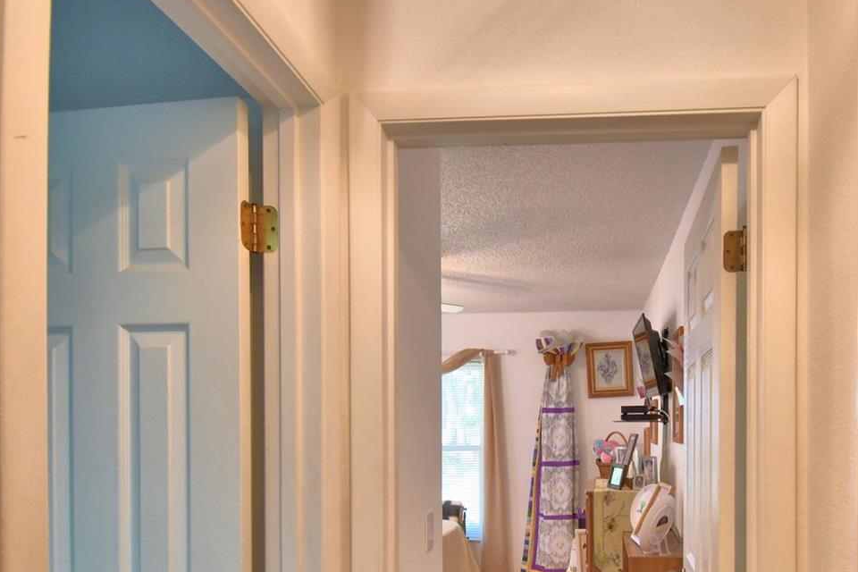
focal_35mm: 25
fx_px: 596
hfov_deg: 70.1
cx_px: 550
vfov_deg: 49.3
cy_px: 426
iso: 400
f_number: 4.5
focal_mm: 10
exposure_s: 1/40
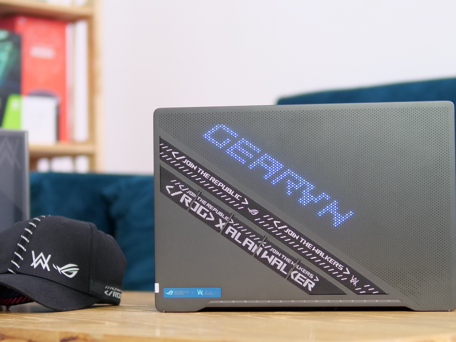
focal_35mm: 85
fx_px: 1120
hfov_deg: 23.0
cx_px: 235
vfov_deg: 17.4
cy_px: 194
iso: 1000
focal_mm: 30
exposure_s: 1/160
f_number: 1.4
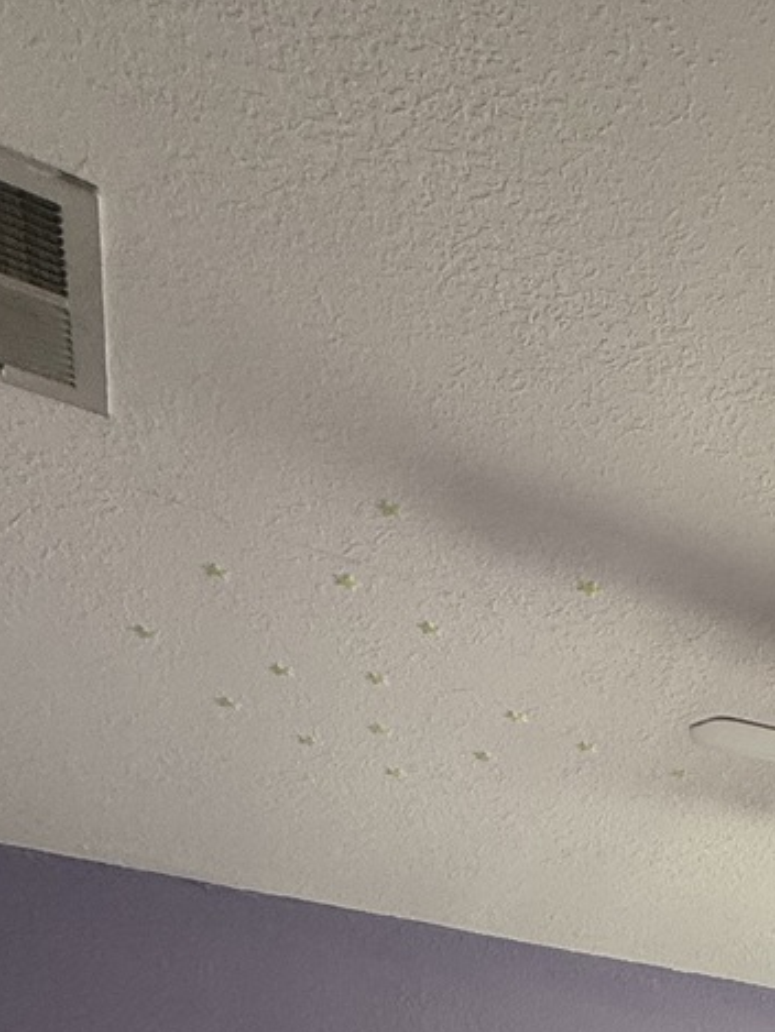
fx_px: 1283
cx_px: 956
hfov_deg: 28.7
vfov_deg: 30.5
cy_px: 1448
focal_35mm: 43
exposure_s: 1/99
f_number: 2.2
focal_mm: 2.22
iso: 200
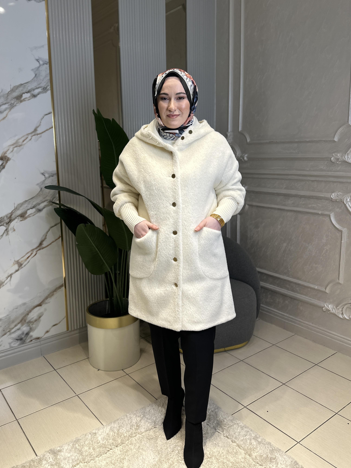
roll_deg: +0.2
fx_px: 379
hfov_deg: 49.7
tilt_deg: -9.1
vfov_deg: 63.4
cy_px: 217
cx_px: 172
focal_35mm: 28
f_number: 1.78
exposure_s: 1/366
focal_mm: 6.86
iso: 80
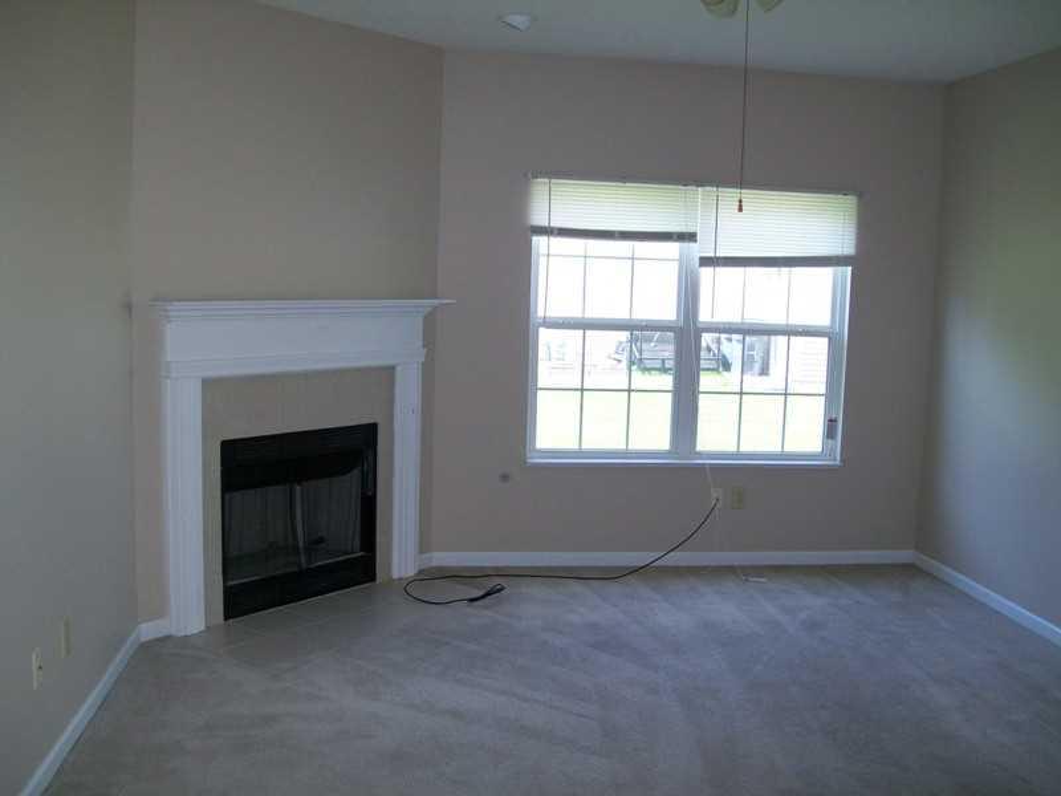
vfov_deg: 39.7
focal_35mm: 36
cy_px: 398
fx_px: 1103
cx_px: 530
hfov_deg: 51.4
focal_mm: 6
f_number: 2.7
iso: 64
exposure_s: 1/80
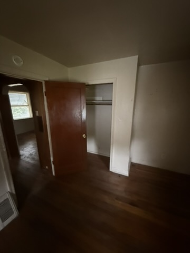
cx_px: 95
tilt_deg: -12.3
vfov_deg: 102.1
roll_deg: -0.2
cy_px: 126
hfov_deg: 85.7
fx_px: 102
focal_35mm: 14
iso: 2000
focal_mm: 2.22
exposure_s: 1/30
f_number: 2.2
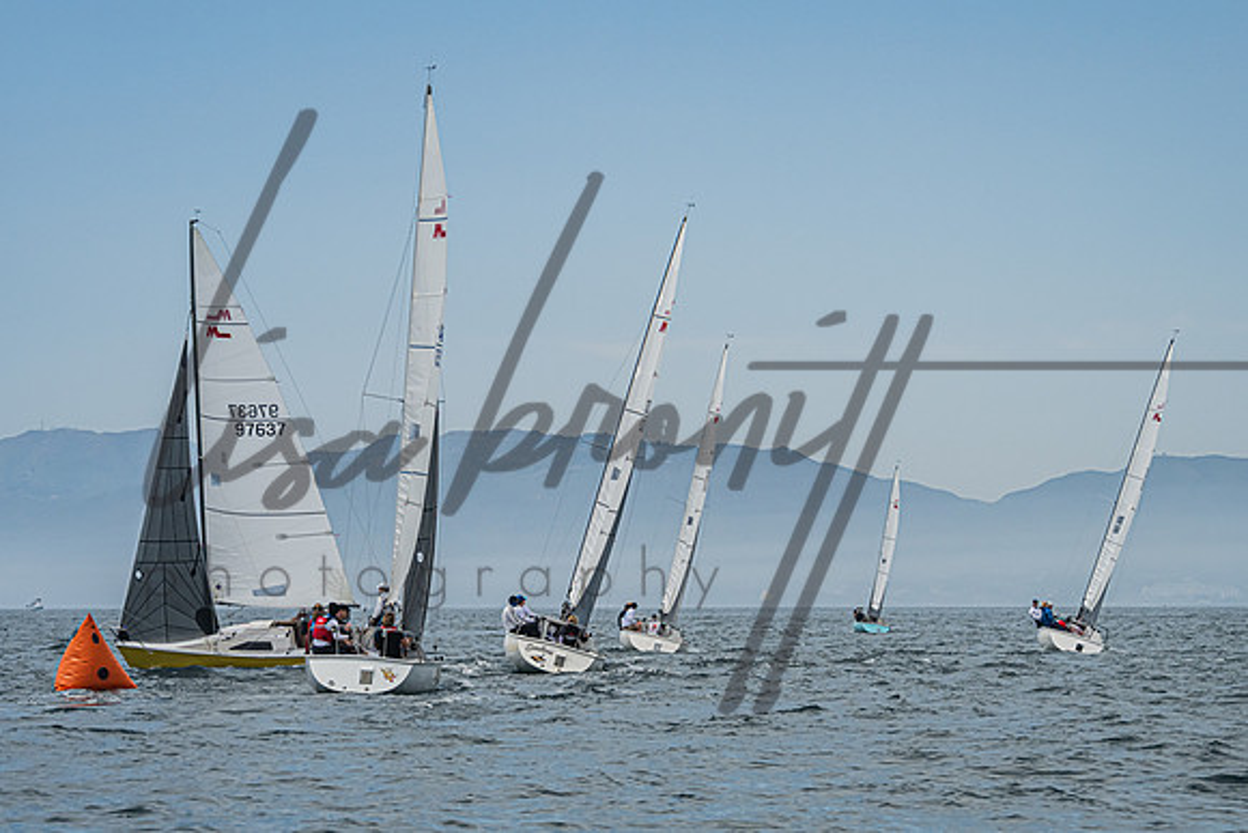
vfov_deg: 11.3
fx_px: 4210
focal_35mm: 121
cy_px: 561
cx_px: 627
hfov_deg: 16.9
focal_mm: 89
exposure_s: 1/5000
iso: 500
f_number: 6.3
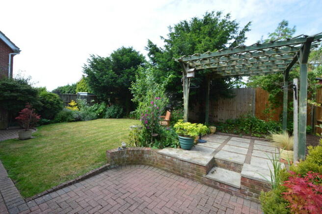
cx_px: 161
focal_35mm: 15
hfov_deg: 100.4
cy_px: 107
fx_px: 134
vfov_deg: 77.2
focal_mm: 10
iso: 400
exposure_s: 1/200
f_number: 10
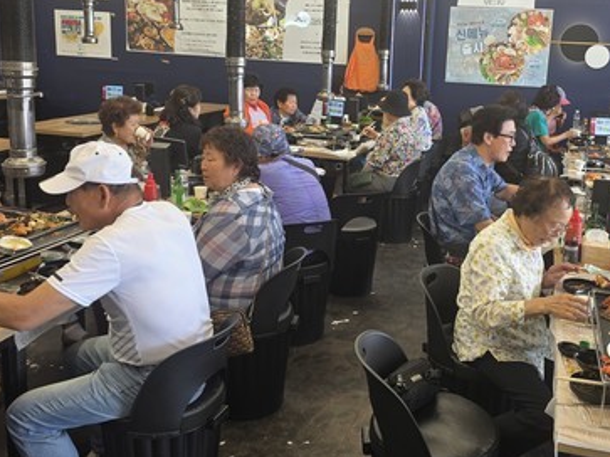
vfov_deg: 37.5
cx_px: 360
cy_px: 171
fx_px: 669
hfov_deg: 48.8
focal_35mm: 38
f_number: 1.7
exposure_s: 1/120
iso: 80
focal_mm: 6.3
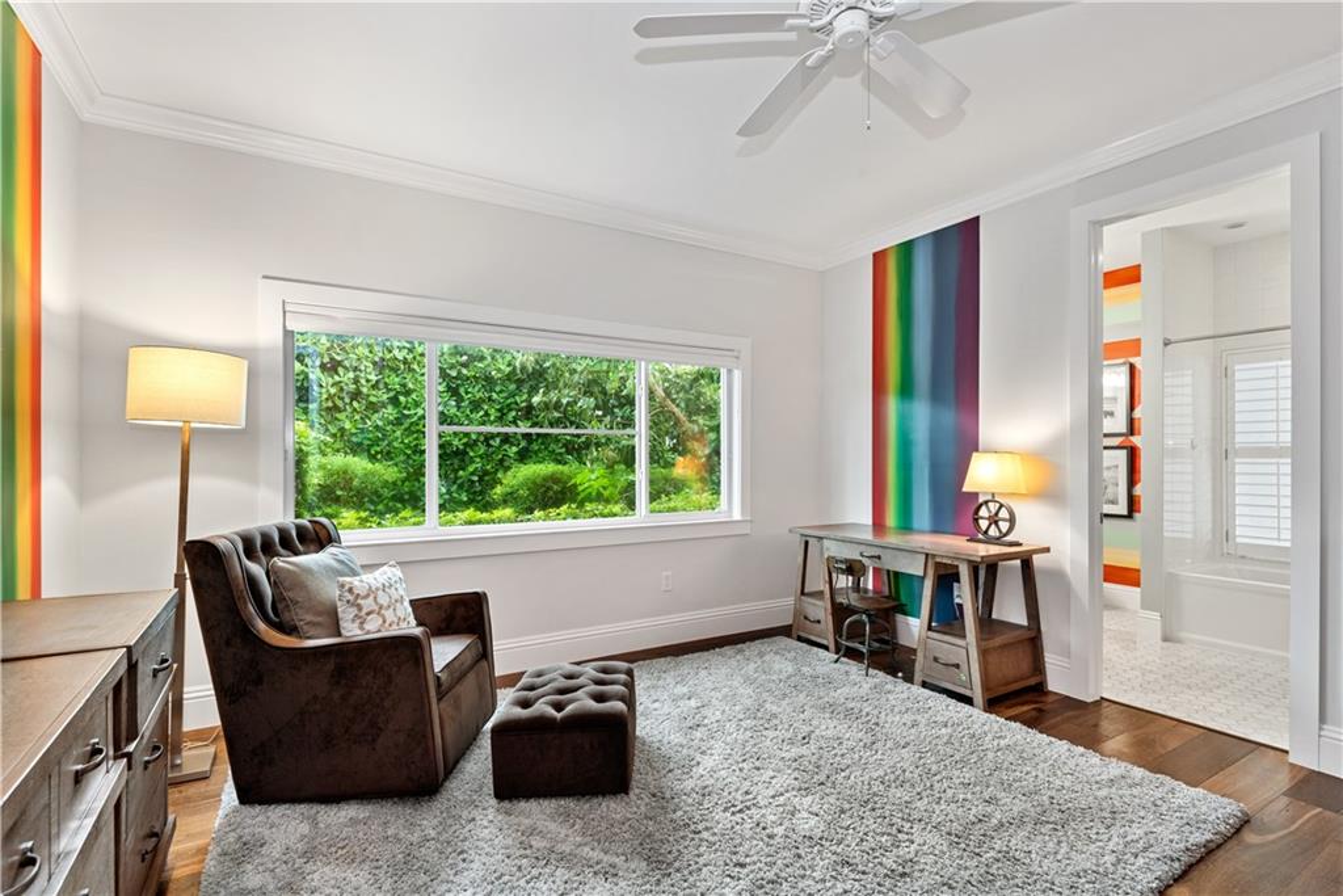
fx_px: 634
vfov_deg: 70.5
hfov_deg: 93.3
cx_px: 672
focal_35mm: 17
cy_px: 448
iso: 250
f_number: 8
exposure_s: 1/2.5
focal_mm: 17
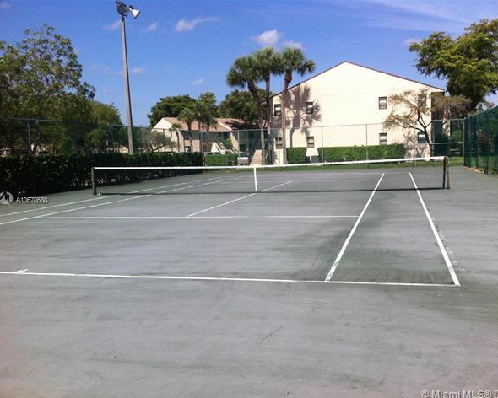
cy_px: 201
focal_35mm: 37
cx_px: 266
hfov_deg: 49.0
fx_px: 545
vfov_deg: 40.1
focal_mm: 3.85
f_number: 2.8
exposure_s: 1/2447
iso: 80
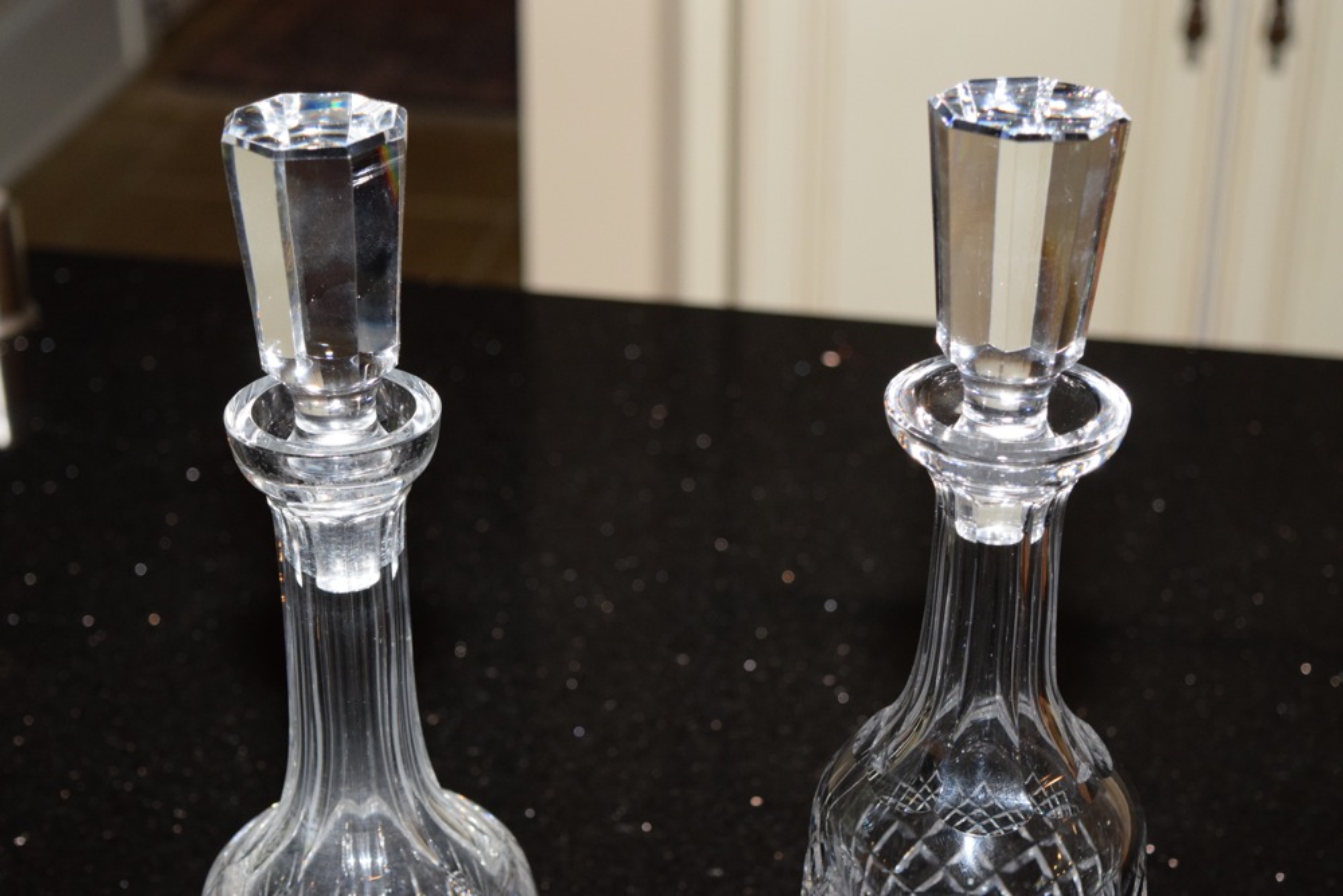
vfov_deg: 18.9
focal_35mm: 72
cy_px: 448
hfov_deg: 28.1
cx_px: 672
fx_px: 2686
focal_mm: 48
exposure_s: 1/60
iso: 1600
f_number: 5.3
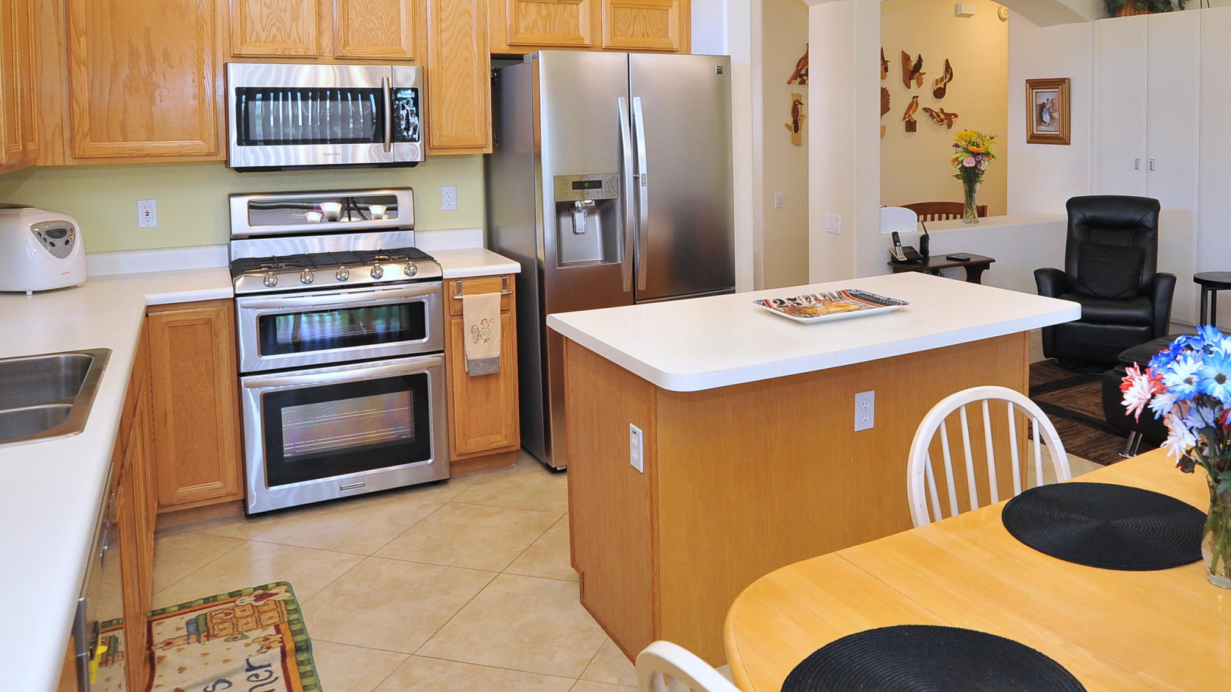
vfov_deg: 40.1
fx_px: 914
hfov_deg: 66.8
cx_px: 778
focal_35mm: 28
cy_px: 158
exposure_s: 1/40
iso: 1000
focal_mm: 18
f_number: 7.1
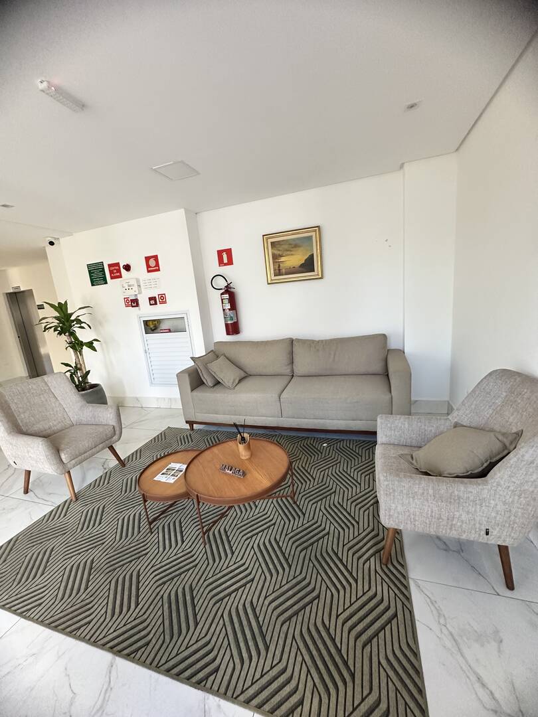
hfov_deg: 85.7
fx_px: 290
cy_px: 358
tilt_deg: -11.6
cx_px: 269
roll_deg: +6.2
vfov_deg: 102.1
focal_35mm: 14
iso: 320
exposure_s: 1/71
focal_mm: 2.22
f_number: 2.2
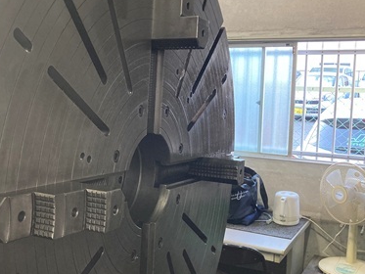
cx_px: 132
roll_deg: -0.8
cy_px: 143
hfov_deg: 39.3
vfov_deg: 30.3
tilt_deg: -8.4
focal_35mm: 48
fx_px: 506
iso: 80
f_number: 1.8
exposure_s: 1/61
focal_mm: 3.99
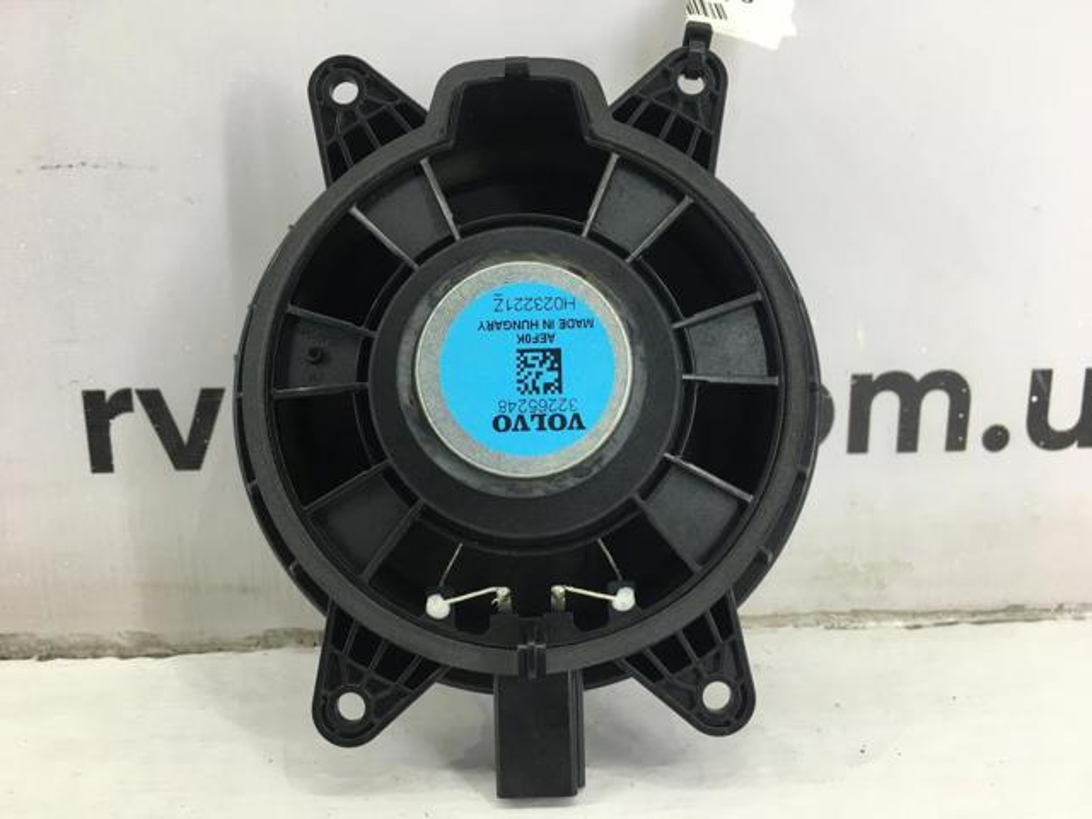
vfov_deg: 48.2
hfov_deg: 61.7
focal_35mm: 29
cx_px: 546
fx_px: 915
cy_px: 410
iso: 25
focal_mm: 4.15
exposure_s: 1/33
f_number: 2.2
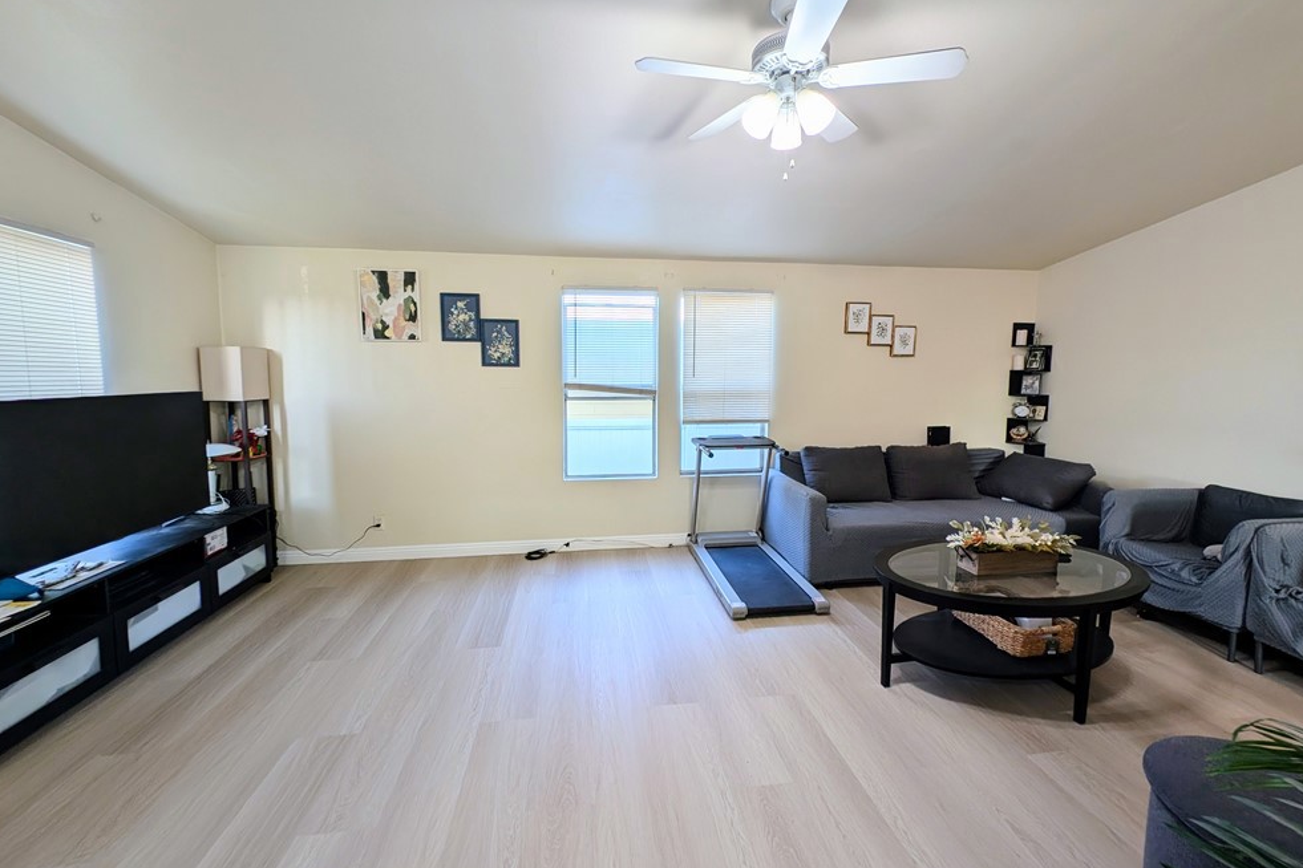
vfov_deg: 85.4
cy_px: 413
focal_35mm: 13
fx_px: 470
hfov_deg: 108.3
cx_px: 646
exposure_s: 1/60
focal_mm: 2.23
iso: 47
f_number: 1.95
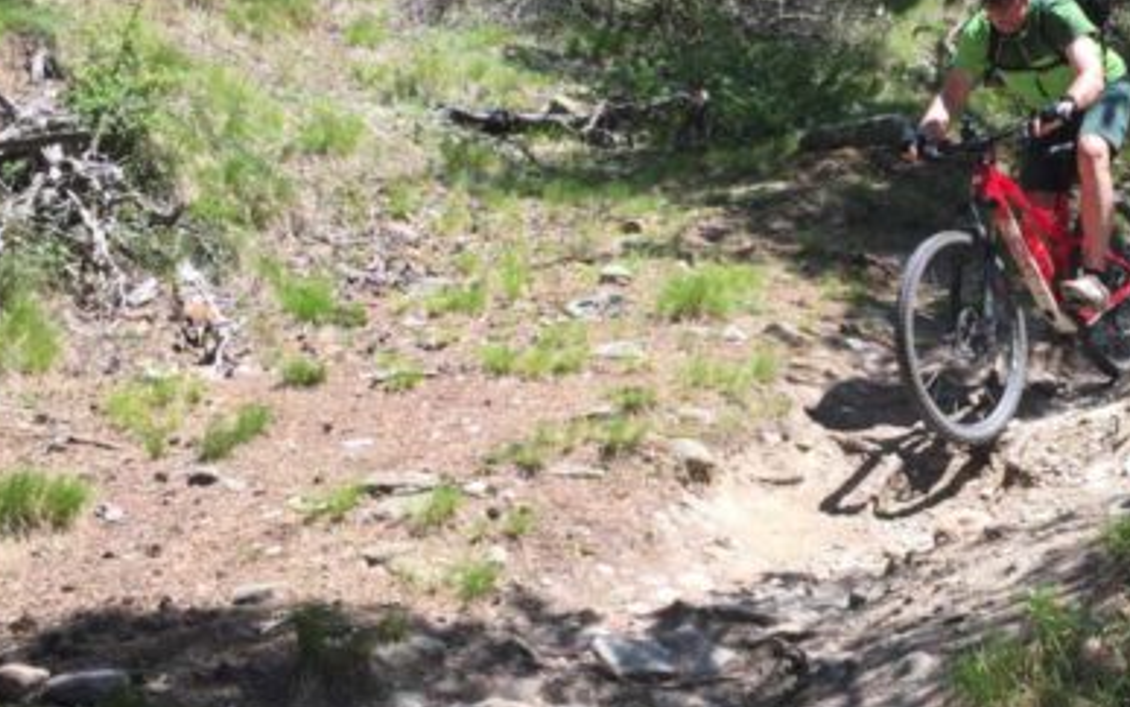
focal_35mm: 61
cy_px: 394
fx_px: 1879
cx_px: 891
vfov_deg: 21.3
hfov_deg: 32.6
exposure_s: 1/706
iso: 32
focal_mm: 4.15
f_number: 2.2
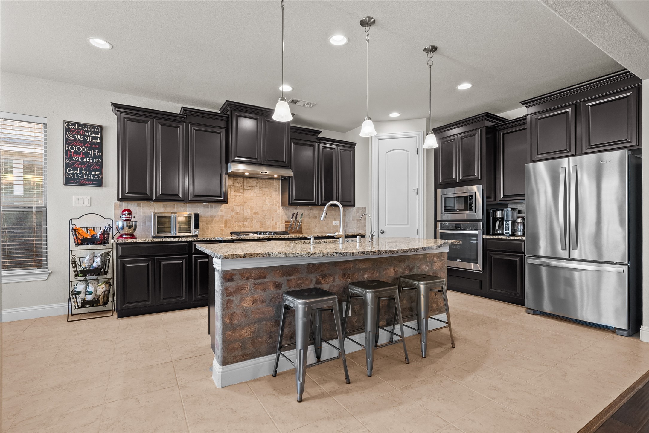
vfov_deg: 73.8
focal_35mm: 16
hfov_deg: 96.7
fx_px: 289
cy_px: 216
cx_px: 324
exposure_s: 1
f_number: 8
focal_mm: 16
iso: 640
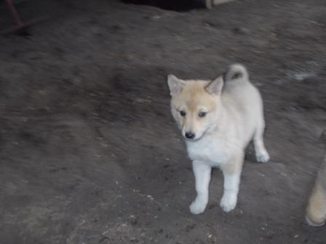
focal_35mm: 39
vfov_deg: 36.8
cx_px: 163
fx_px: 367
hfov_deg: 47.9
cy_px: 122
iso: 200
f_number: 3.9
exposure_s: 1/30
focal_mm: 6.9
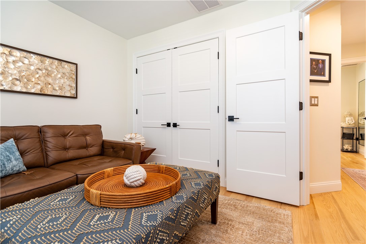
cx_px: 183
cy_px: 122
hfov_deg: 96.7
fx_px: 163
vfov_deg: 73.7
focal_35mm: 16
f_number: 6.3
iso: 100
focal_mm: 16
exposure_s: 1/3
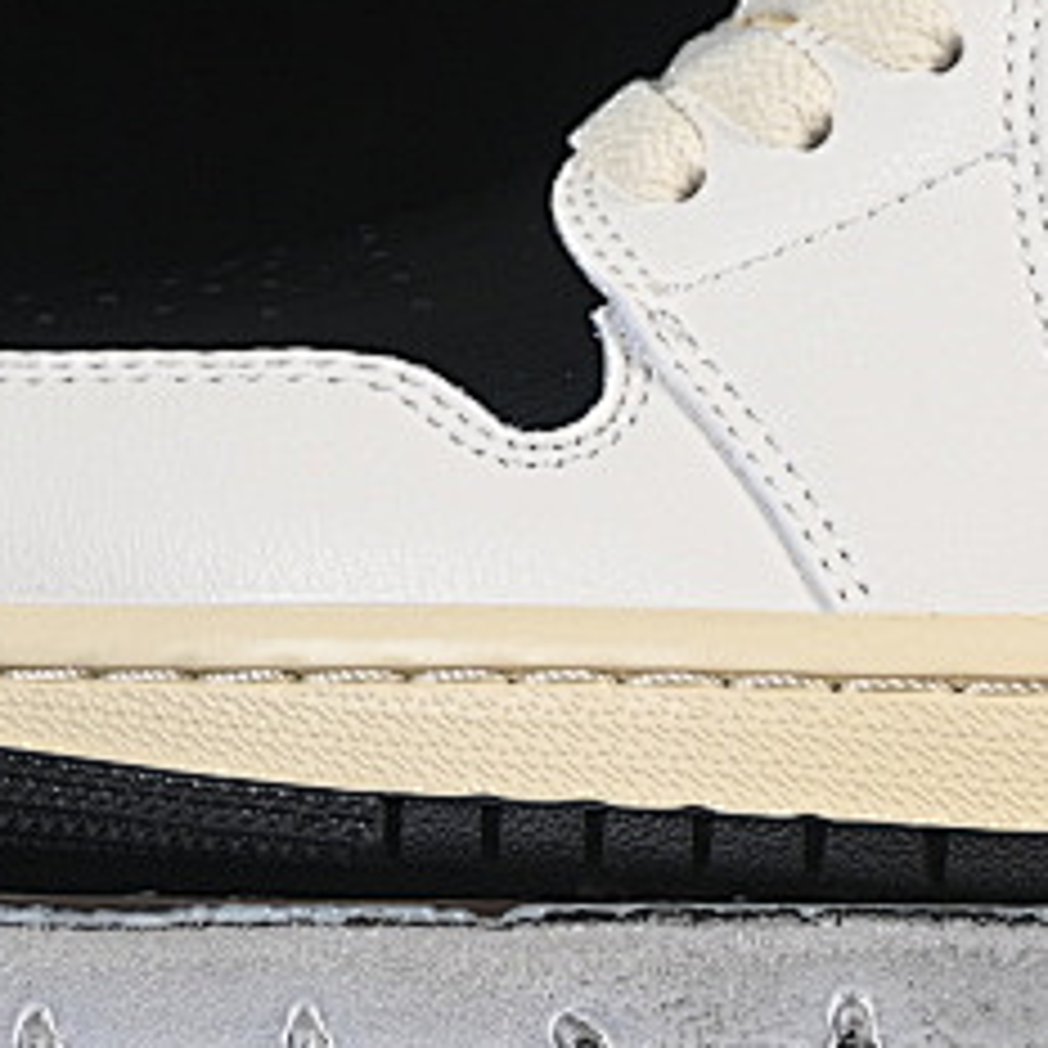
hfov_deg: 5.9
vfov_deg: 5.9
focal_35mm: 295
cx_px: 1354
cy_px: -99
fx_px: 10104
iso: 160
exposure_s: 1/80
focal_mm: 50
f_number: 8
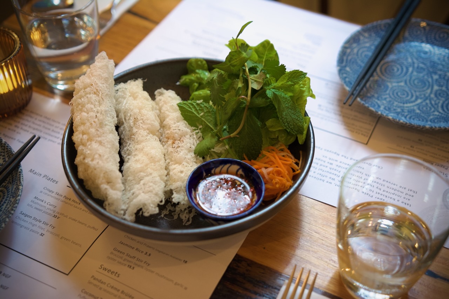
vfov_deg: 28.1
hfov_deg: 41.1
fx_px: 599
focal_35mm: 48
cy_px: 150
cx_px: 224
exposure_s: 1/80
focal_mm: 32
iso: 1000
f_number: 2.2
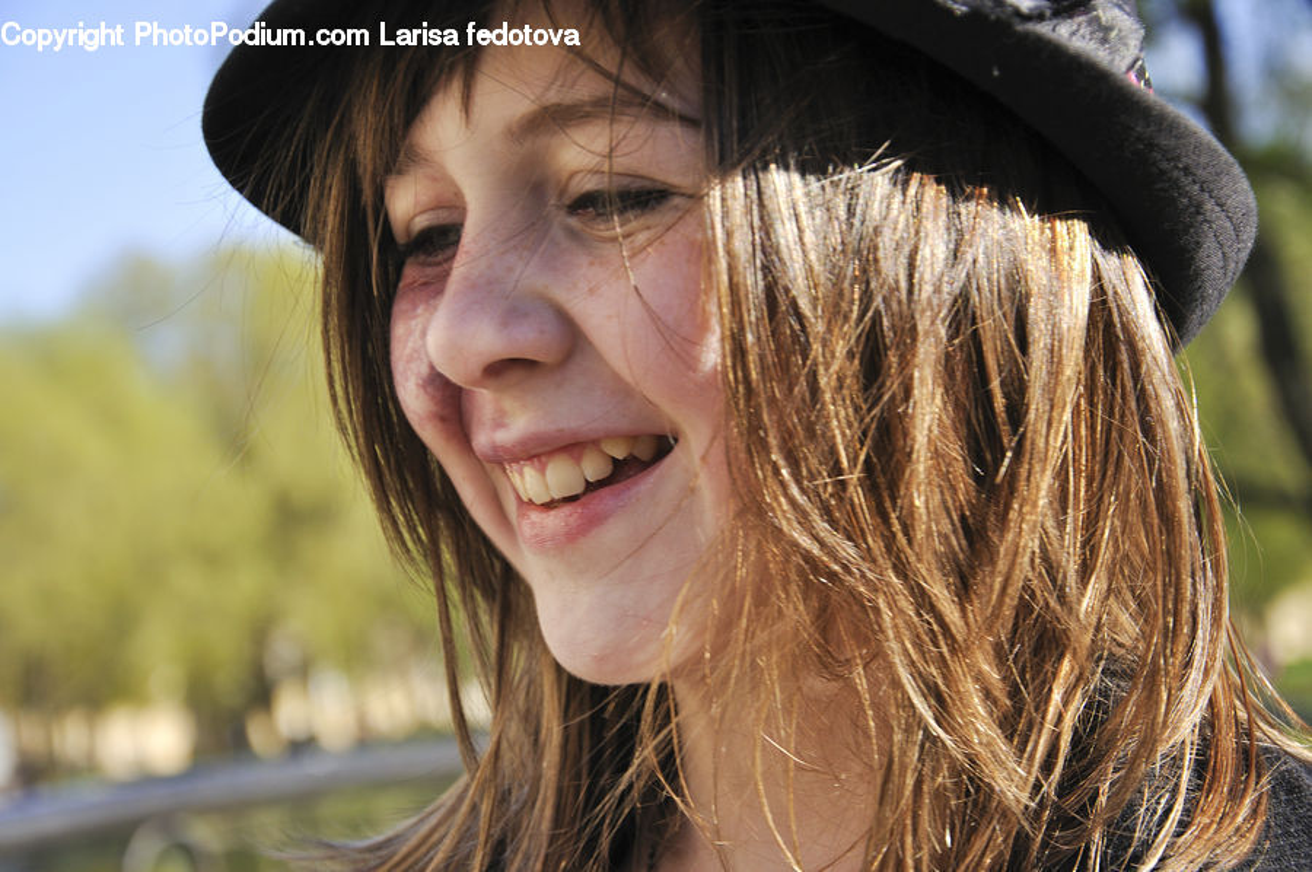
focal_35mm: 87
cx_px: 656
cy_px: 436
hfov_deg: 23.4
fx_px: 3167
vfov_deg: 15.7
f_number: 5.6
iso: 200
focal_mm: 58
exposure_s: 1/400
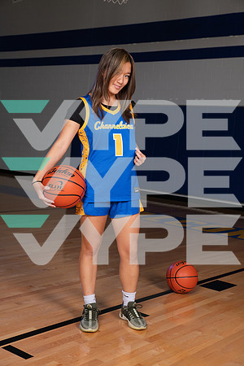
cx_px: 122
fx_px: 529
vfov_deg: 38.2
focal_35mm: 52
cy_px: 183
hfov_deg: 26.0
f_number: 7.1
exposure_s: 1/320
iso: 500
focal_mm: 52
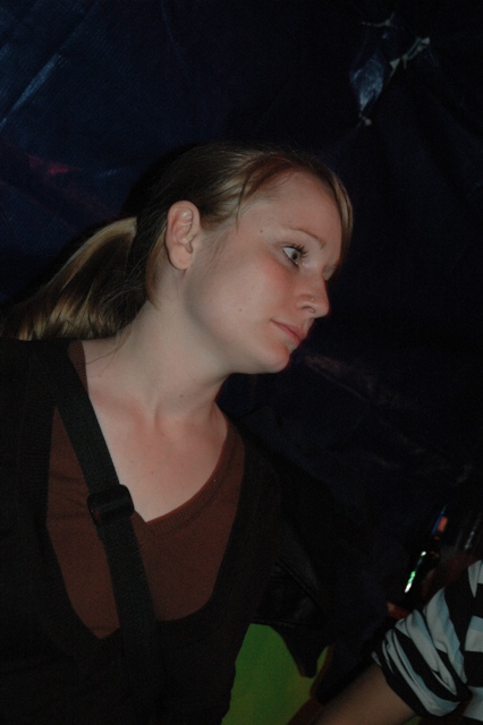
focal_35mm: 51
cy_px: 362
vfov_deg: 38.9
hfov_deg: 26.5
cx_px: 242
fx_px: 1027
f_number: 4.2
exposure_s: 1/60
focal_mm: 34
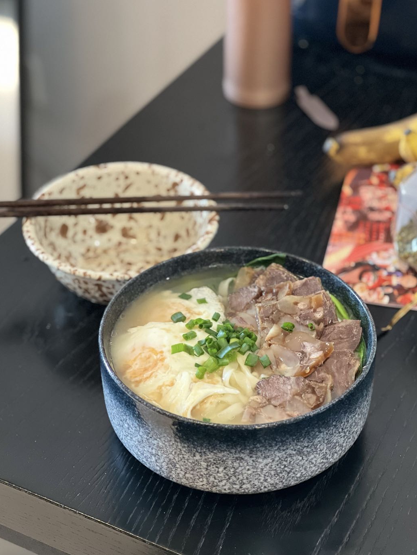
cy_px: 274
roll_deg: +2.0
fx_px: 1252
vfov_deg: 25.0
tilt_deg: -38.0
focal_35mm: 78
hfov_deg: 18.9
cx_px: 209
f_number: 2.8
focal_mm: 9
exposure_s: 1/15
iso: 500
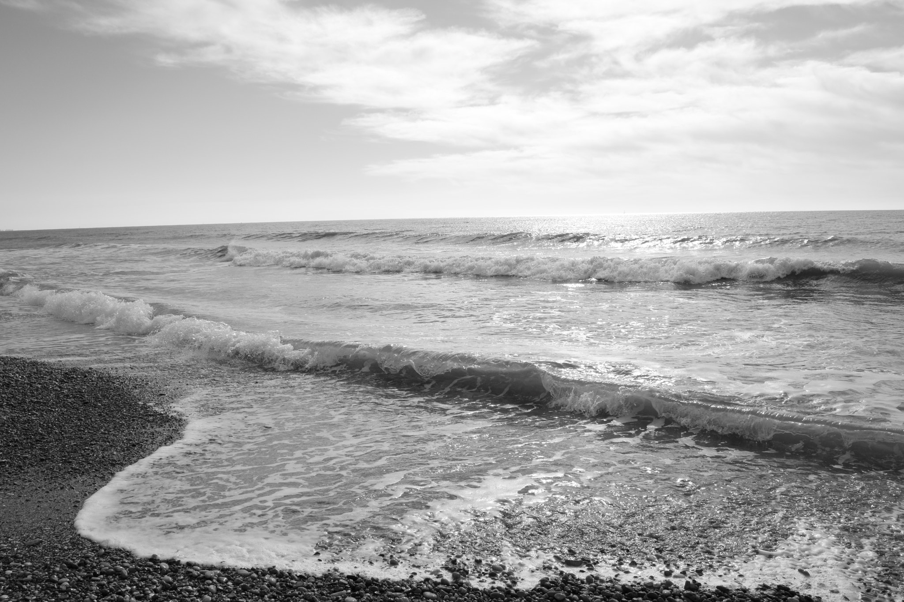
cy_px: 301
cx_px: 452
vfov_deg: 47.9
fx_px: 678
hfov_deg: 67.4
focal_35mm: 27
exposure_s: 1/800
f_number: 14
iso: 400
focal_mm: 18
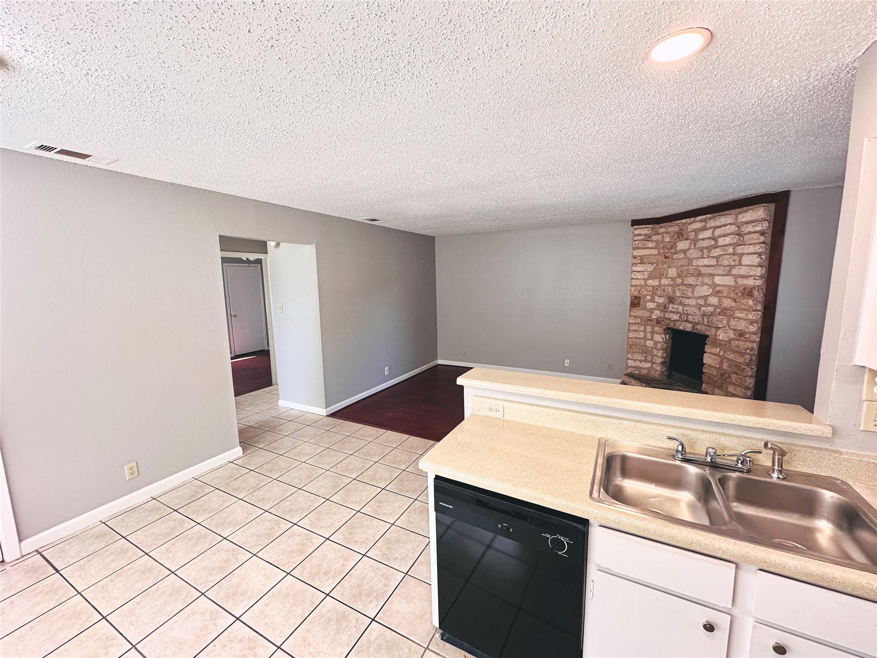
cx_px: 438
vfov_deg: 85.7
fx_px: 355
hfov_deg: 102.1
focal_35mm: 14
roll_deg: +1.1
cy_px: 329
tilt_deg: -7.6
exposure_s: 1/120
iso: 160
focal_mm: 2.22
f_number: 2.2
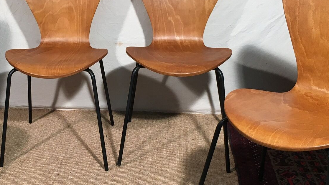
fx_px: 506
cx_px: 91
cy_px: 119
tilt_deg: -25.8
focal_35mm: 58
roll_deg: +2.5
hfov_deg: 35.4
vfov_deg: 20.7
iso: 32
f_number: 2.2
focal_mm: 4.15
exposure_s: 1/33
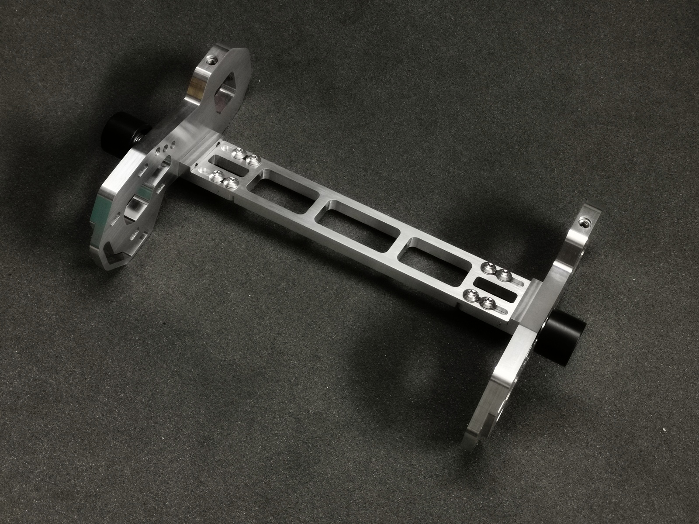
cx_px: 350
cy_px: 262
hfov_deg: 36.8
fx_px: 1050
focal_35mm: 52
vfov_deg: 28.0
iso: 400
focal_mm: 5.58
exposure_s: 1/50
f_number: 1.8
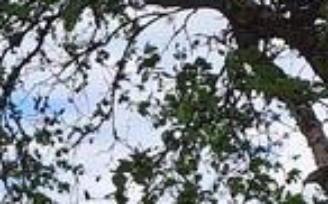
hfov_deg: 11.3
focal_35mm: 182
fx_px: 1626
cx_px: -76
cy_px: 486
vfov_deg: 6.8
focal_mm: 4.65
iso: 32
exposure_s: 1/1136
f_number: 1.8
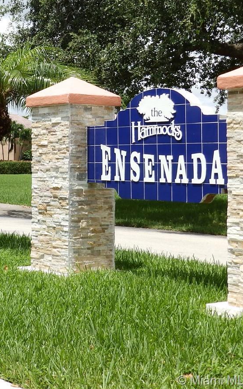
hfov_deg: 17.2
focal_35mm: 73
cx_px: -32
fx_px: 773
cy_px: 125
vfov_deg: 28.0
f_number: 4.5
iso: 80
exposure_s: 1/500
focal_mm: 6.8
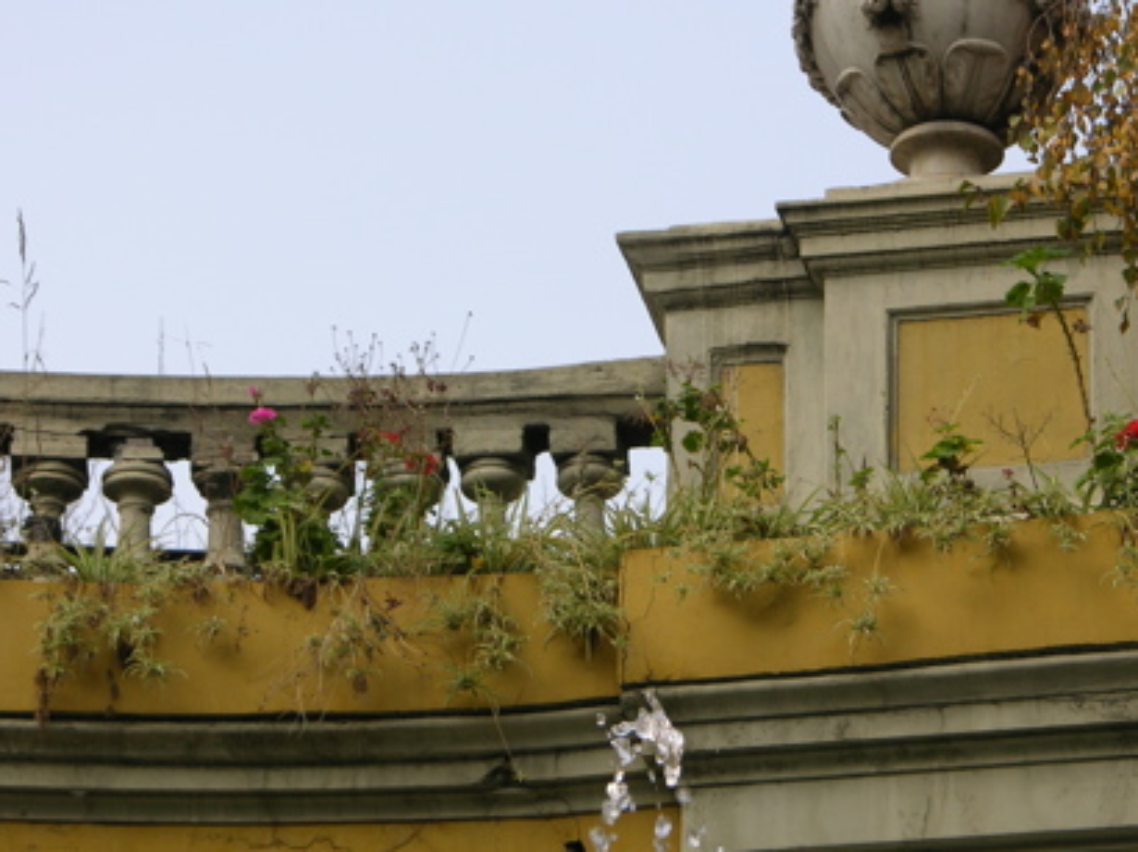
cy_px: 505
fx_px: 6670
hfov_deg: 9.7
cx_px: 705
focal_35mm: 203
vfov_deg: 7.3
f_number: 4.3
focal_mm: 31.9
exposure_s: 1/180
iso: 50
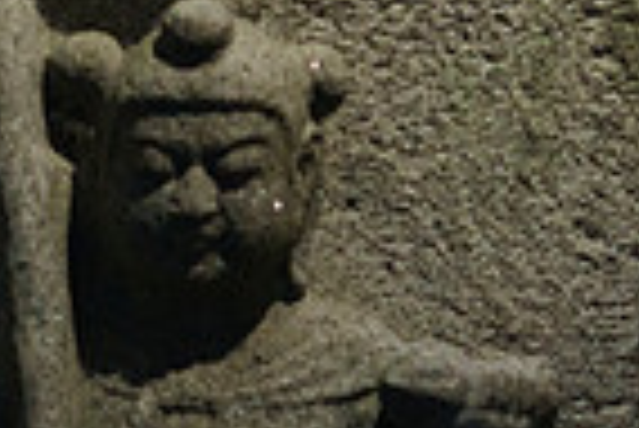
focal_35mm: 224
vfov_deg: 6.1
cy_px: -273
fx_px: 3980
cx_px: 1089
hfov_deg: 8.9
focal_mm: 55
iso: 6400
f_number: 2
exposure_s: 1/100
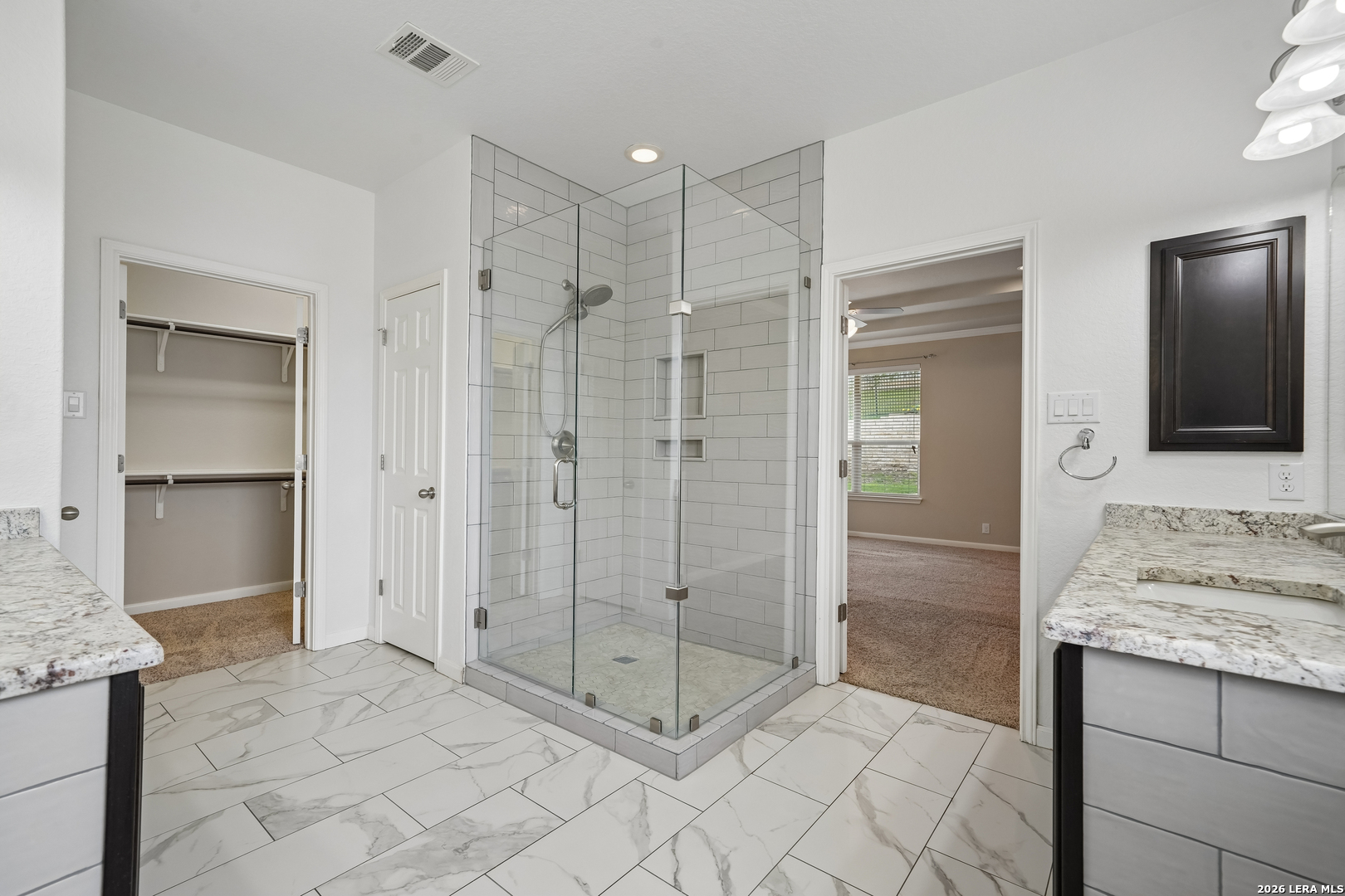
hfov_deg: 100.4
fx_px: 560
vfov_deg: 77.3
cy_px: 448
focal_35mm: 15
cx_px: 672
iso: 800
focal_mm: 15
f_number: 8
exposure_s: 1/80
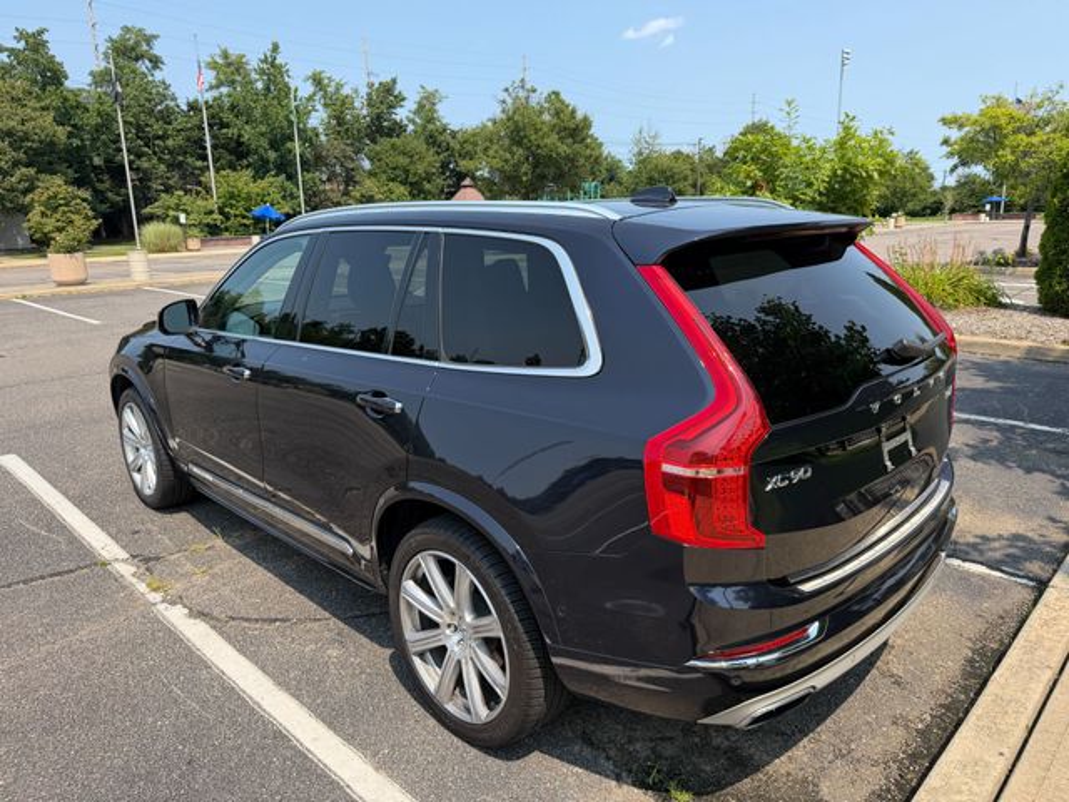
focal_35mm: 24
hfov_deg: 71.6
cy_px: 401
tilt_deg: -12.9
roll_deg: +1.5
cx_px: 534
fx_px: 741
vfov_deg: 56.8
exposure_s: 1/2445
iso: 100
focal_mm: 6.76
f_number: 1.78
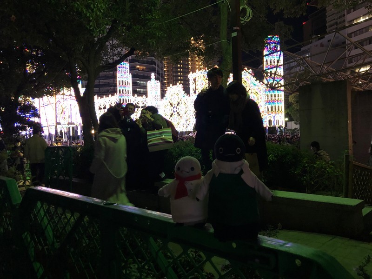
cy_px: 140
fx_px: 301
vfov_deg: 49.7
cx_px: 186
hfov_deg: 63.4
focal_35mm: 28
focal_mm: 3.99
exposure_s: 1/9
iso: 100
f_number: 1.8
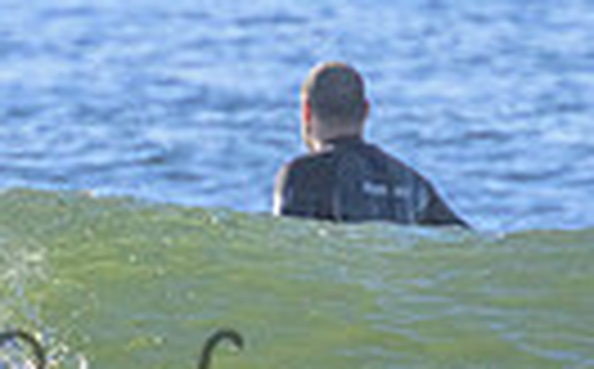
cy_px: 362
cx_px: 176
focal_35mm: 3584
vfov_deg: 0.4
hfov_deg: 0.6
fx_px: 57921
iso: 1250
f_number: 11
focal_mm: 800
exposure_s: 1/2000
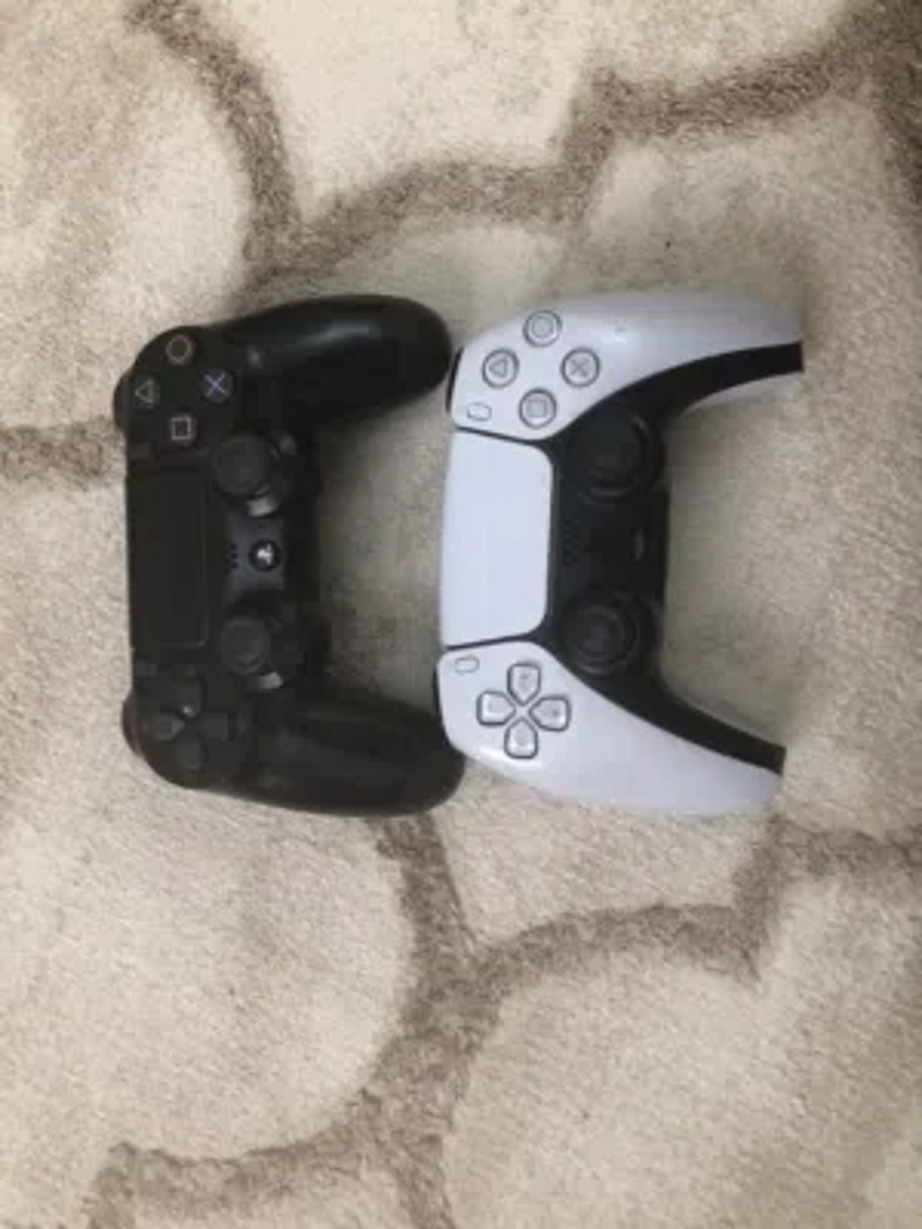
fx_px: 994
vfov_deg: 63.4
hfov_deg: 49.7
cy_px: 614
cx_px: 461
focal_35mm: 28
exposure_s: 1/17
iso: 32
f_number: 1.8
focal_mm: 4
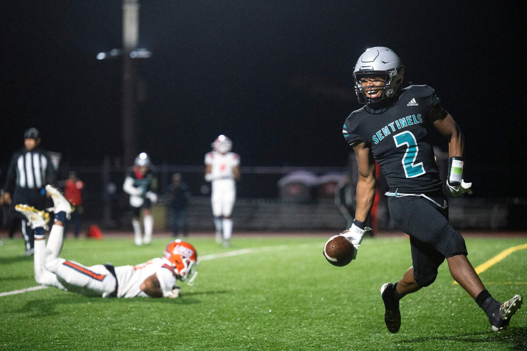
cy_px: 176
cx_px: 264
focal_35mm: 145
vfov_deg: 9.5
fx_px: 2122
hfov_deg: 14.2
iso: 6400
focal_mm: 145
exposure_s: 1/640
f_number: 2.8
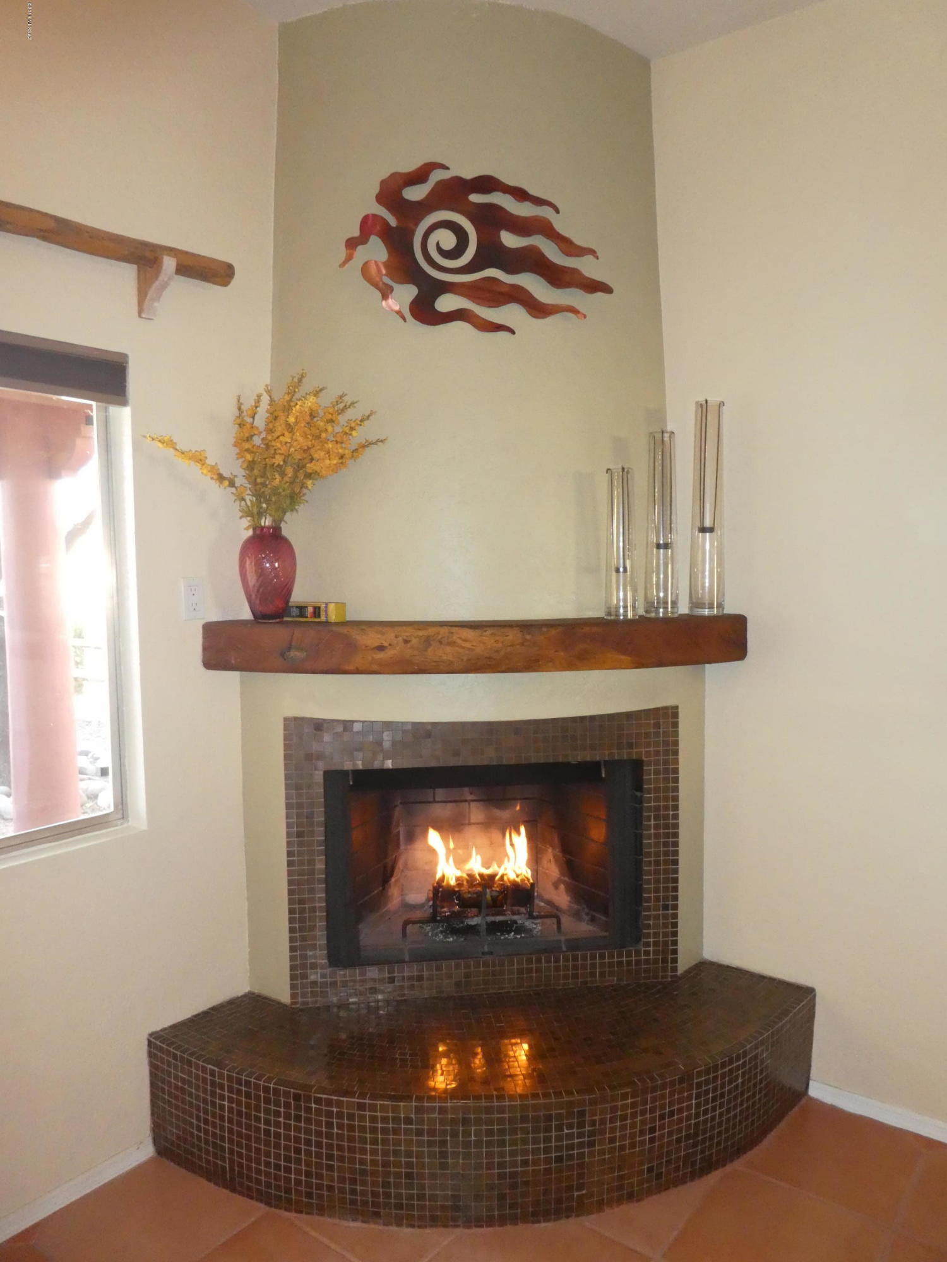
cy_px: 631
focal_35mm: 24
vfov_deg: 71.6
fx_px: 875
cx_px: 474
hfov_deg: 56.8
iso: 800
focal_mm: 4.3
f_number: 3.3
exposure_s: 1/60
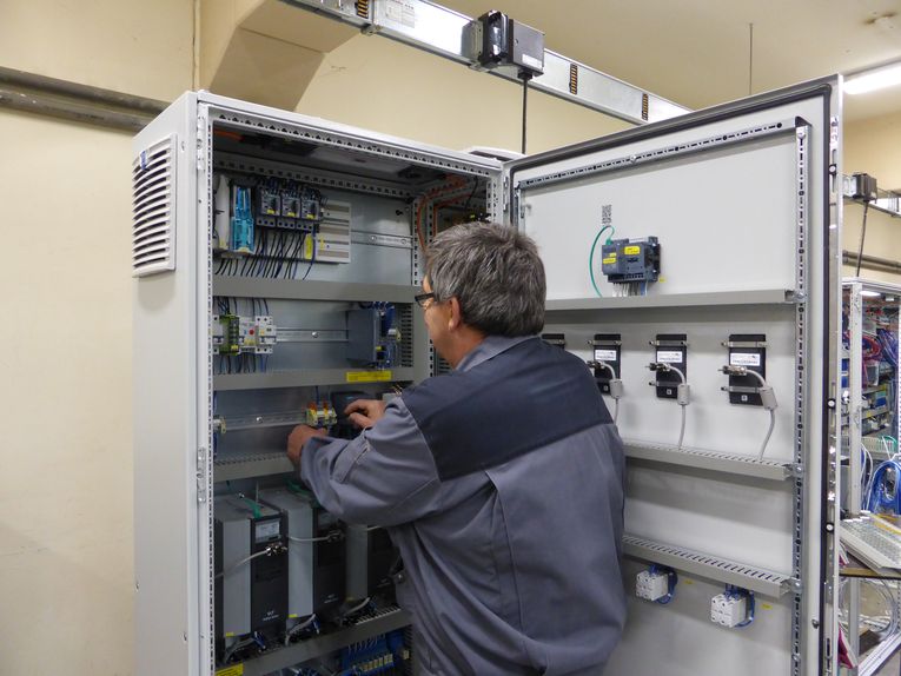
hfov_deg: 69.4
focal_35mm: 25
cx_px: 450
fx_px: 651
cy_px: 338
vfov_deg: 54.9
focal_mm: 4.3
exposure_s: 1/50
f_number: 3.3
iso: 400
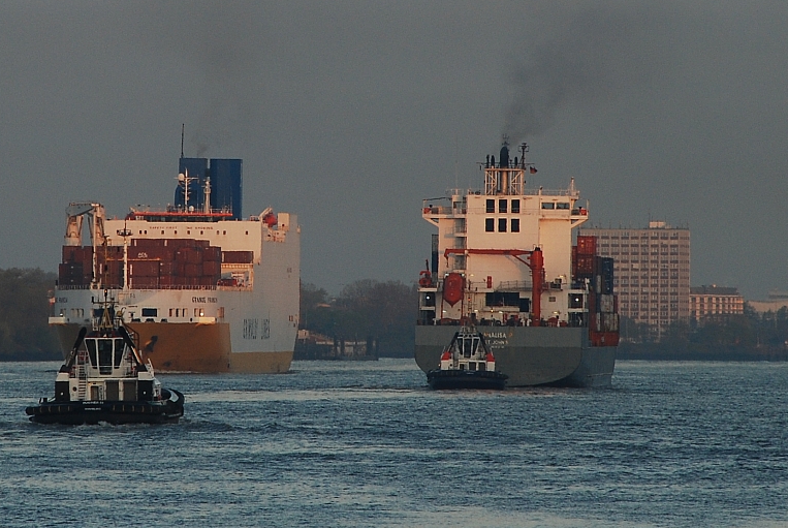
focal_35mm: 272
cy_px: 202
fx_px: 5955
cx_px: 309
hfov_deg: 7.6
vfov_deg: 5.1
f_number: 6.3
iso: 200
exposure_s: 1/125
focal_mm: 135
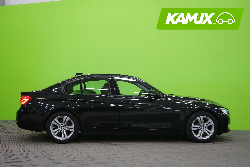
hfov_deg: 41.9
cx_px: 125
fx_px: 326
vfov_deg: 28.6
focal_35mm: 47
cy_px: 84
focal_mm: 47
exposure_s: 1/8
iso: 400
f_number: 5
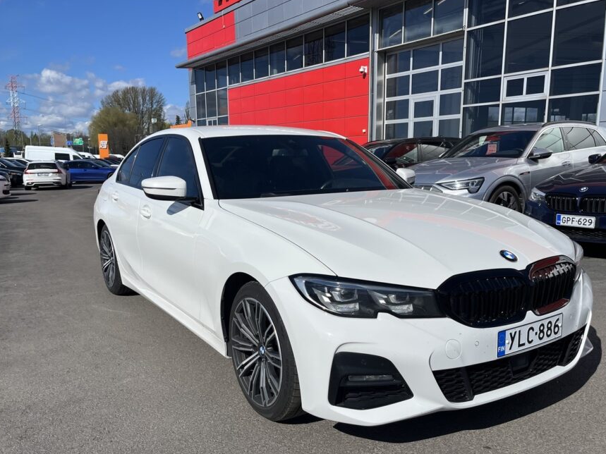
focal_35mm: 31
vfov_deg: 45.3
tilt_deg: -10.5
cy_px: 265
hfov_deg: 58.3
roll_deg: +0.1
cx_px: 322
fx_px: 543
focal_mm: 5.1
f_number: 1.6
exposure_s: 1/9091
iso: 50
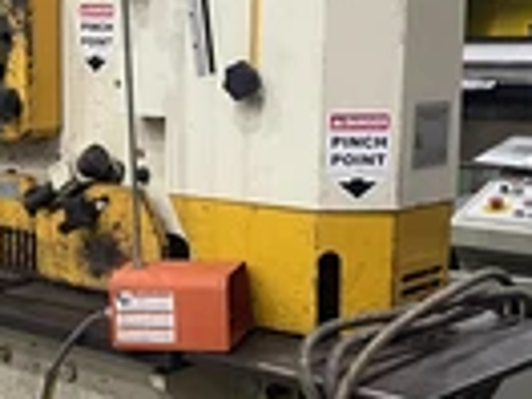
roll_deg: +1.6
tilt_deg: -9.6
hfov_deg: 24.8
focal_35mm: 76
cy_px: 238
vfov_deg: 19.4
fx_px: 1168
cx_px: 36
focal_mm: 5.1
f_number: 1.6
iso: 250
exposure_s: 1/60
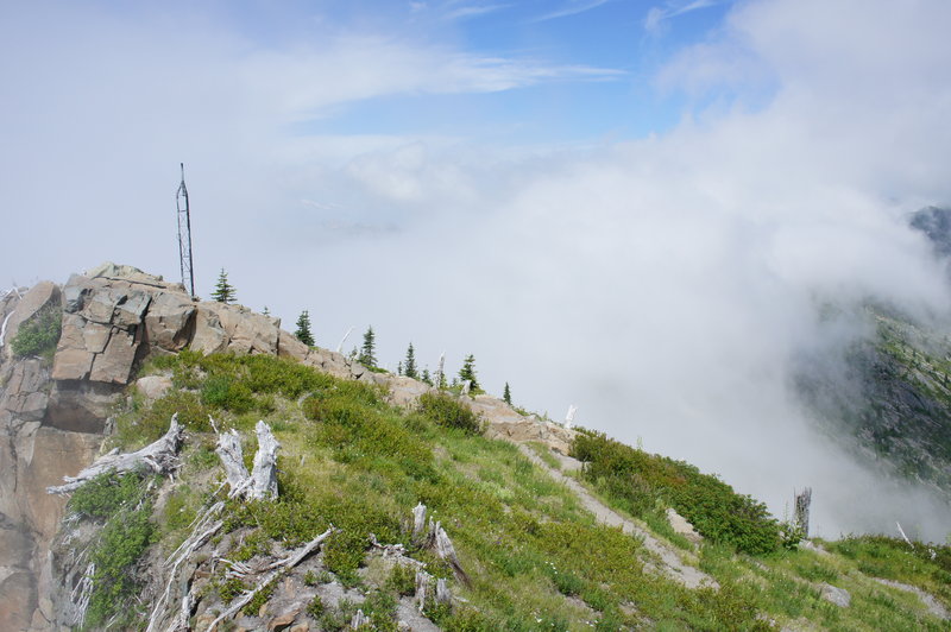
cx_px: 476
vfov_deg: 39.9
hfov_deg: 57.3
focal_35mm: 33
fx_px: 871
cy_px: 316
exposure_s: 1/250
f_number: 11
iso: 200
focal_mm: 22
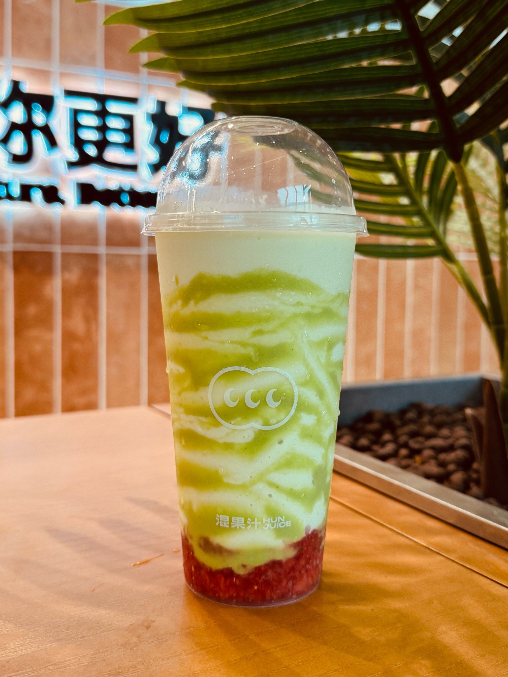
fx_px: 470
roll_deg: -0.8
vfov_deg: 71.6
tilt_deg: -3.6
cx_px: 254
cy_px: 338
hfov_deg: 56.8
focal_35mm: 24
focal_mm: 6.76
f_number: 1.78
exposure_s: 1/100
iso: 125
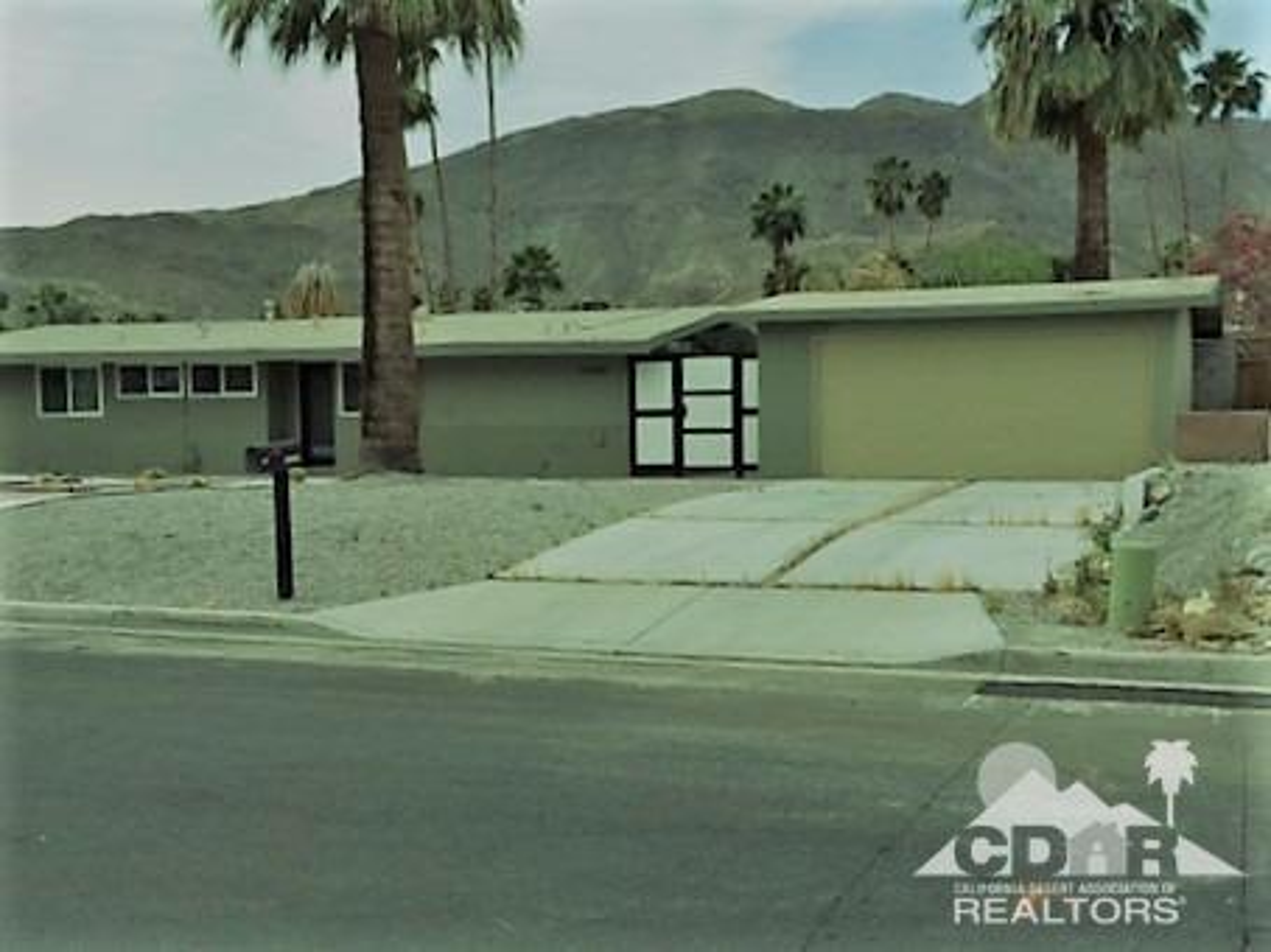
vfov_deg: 48.2
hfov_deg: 61.7
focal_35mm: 29
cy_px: 476
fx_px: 1064
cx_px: 636
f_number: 2.2
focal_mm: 4.15
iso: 32
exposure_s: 1/2083
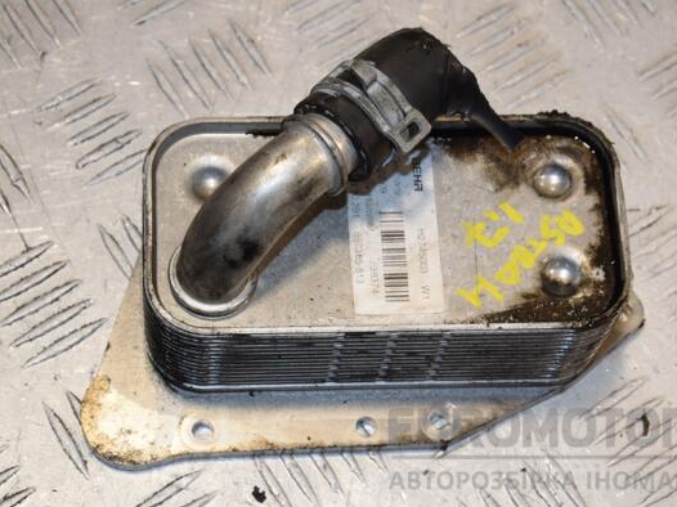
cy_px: 256
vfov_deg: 14.5
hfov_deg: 19.3
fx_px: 1994
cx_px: 364
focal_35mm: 102
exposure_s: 1/200
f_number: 10
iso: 800
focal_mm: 62
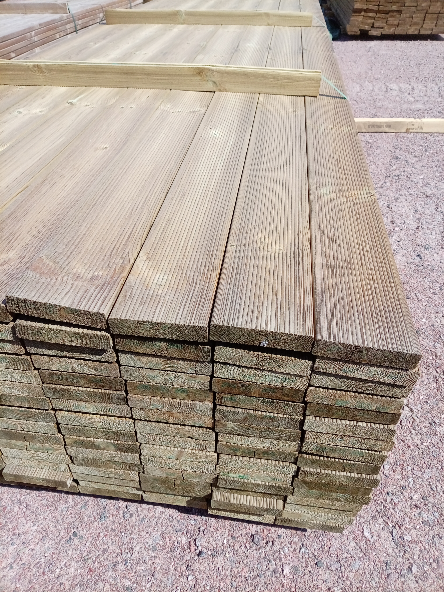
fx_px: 428
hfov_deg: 54.8
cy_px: 296
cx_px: 222
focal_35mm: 25
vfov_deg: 69.4
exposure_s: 1/1422
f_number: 1.8
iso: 102
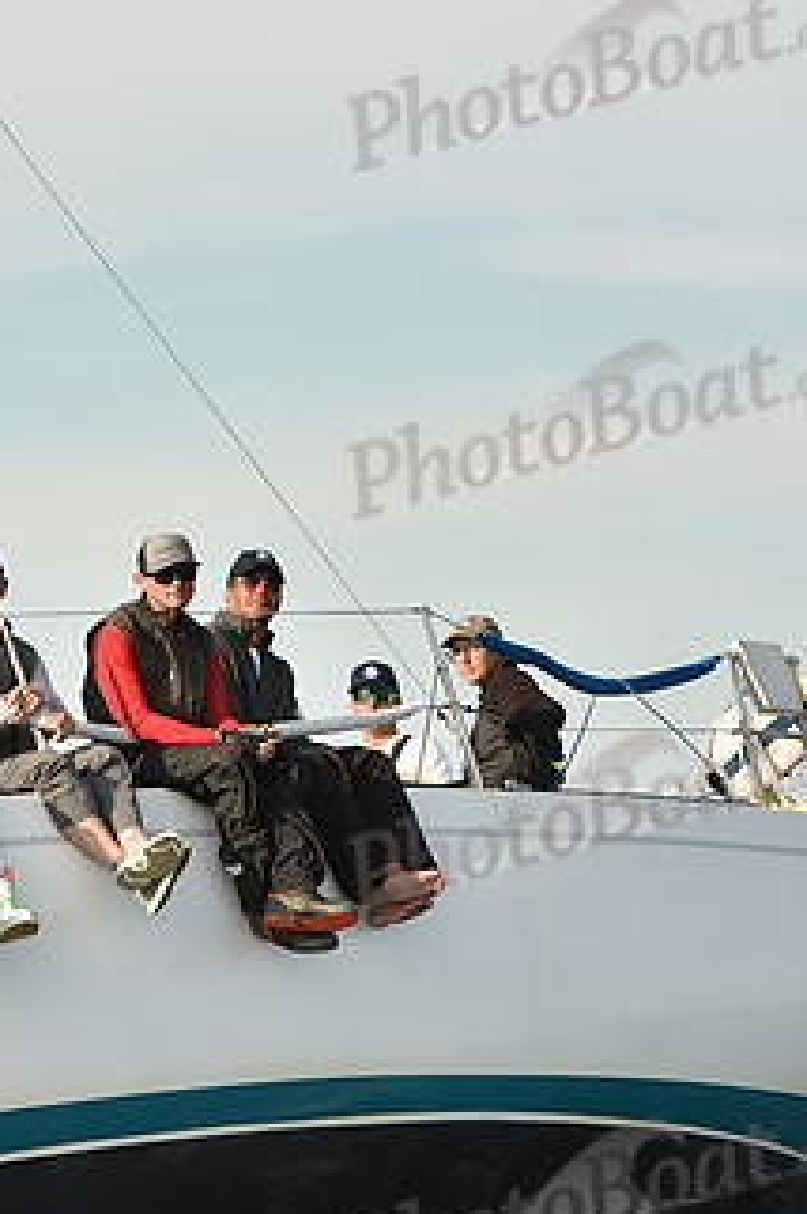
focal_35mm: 220
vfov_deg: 9.4
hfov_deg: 6.2
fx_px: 7413
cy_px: 669
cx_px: 155
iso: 250
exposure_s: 1/800
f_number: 6.3
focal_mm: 122
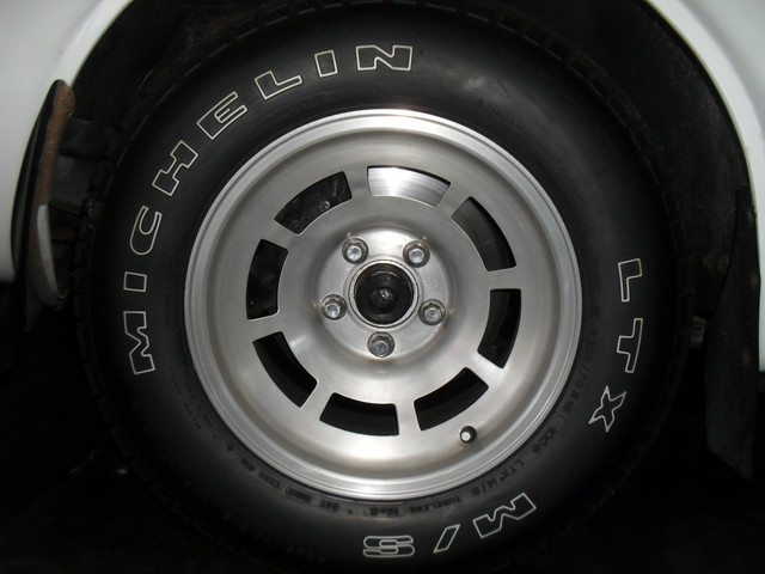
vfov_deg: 40.7
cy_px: 287
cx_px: 382
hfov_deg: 52.6
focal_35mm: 35
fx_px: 773
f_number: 3.2
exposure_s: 1/45
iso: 200
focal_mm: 6.3
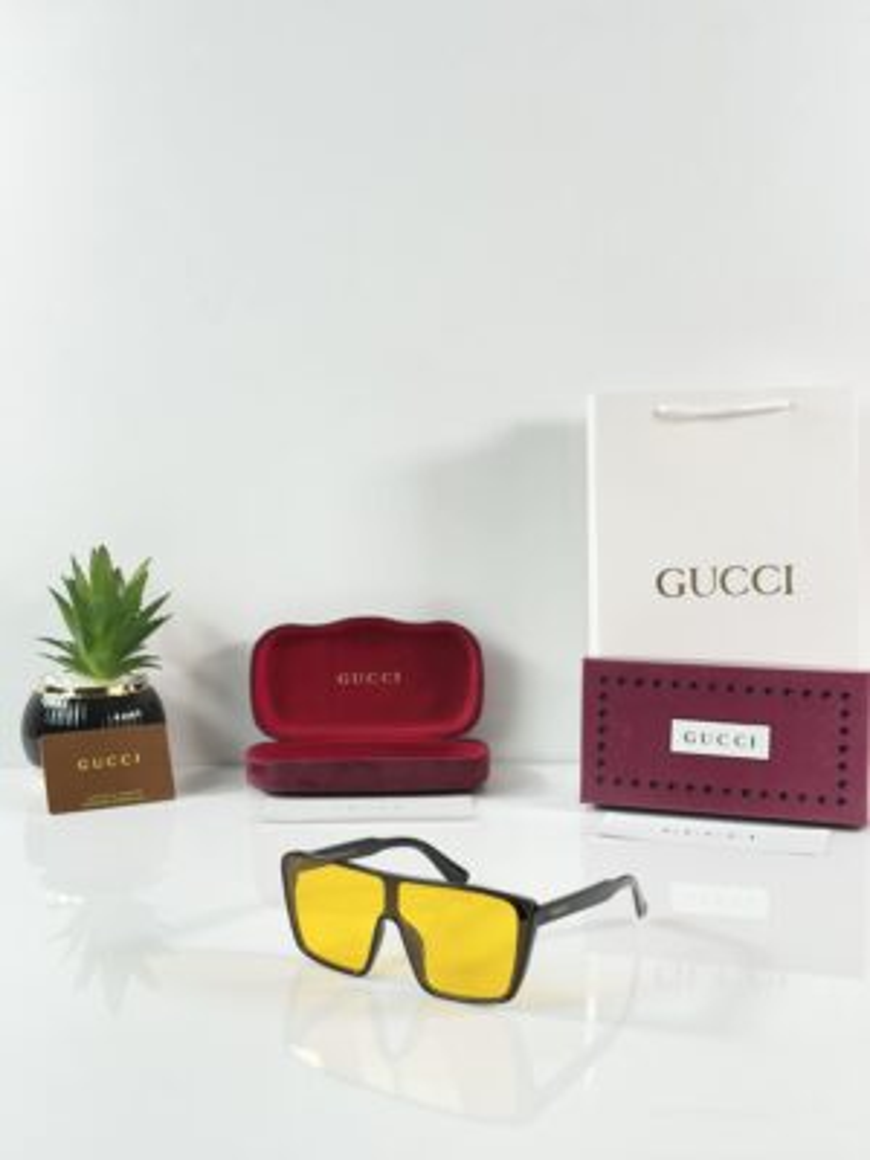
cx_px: 435
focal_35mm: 48
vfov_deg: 39.7
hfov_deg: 30.3
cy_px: 580
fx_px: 1609
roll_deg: +0.2
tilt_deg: -7.4
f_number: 1.78
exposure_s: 1/100
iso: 80
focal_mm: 6.86
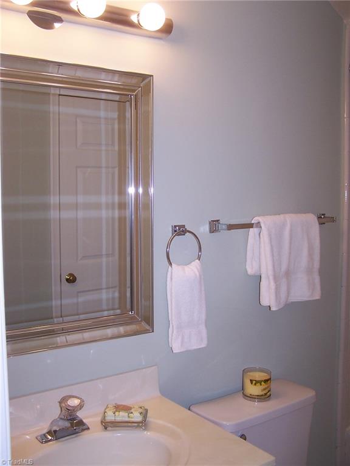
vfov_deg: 49.0
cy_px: 233
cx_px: 175
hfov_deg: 37.7
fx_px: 512
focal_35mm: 38
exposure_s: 1/60
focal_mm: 6.3
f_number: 2.8
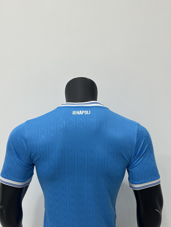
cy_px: 146
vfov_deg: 57.4
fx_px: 204
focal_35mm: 31
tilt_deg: -2.7
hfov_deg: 45.4
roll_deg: -1.1
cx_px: 83
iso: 125
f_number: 1.78
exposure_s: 1/100
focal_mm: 6.86
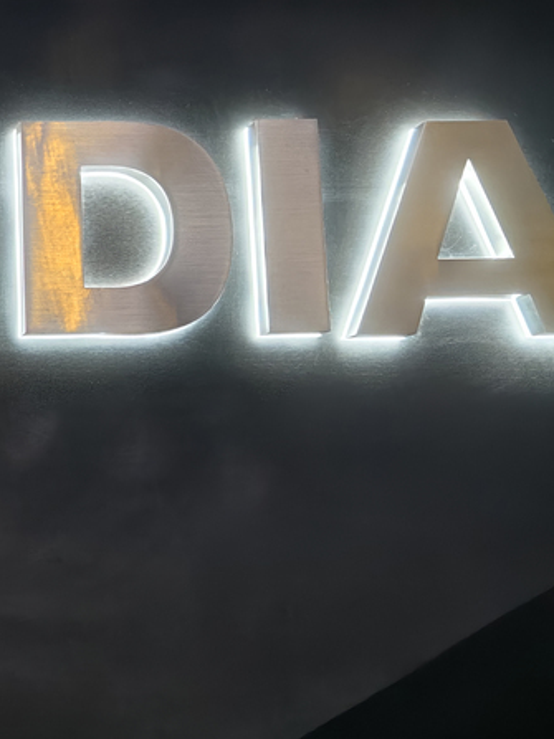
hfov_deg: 17.2
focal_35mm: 79
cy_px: 223
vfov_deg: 24.6
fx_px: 1687
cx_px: -217
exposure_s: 1/33.3
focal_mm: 8.67
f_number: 1.75
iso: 601
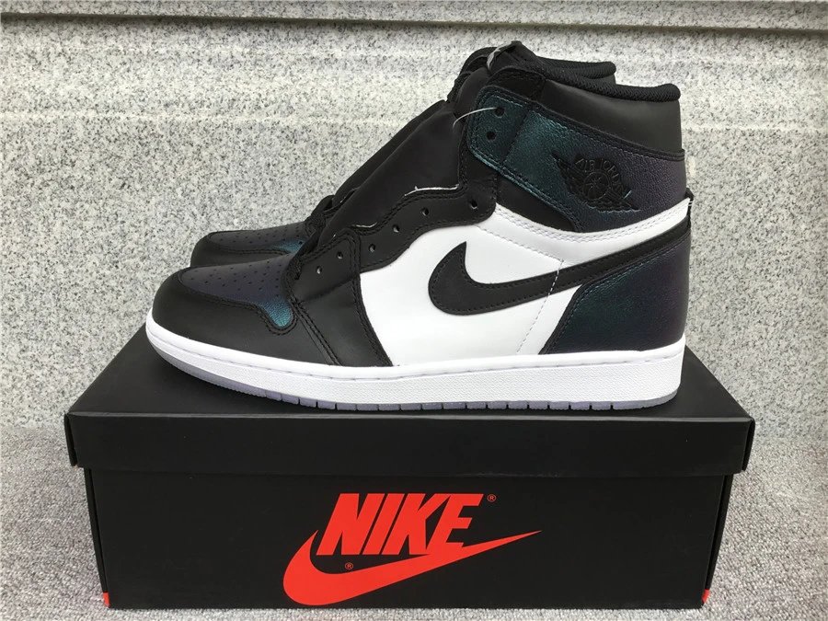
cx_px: 414
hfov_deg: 58.4
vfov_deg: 45.4
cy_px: 310
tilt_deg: -17.6
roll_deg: -1.2
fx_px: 742
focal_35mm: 31
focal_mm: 3.3
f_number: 2.4
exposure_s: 1/105
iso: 25
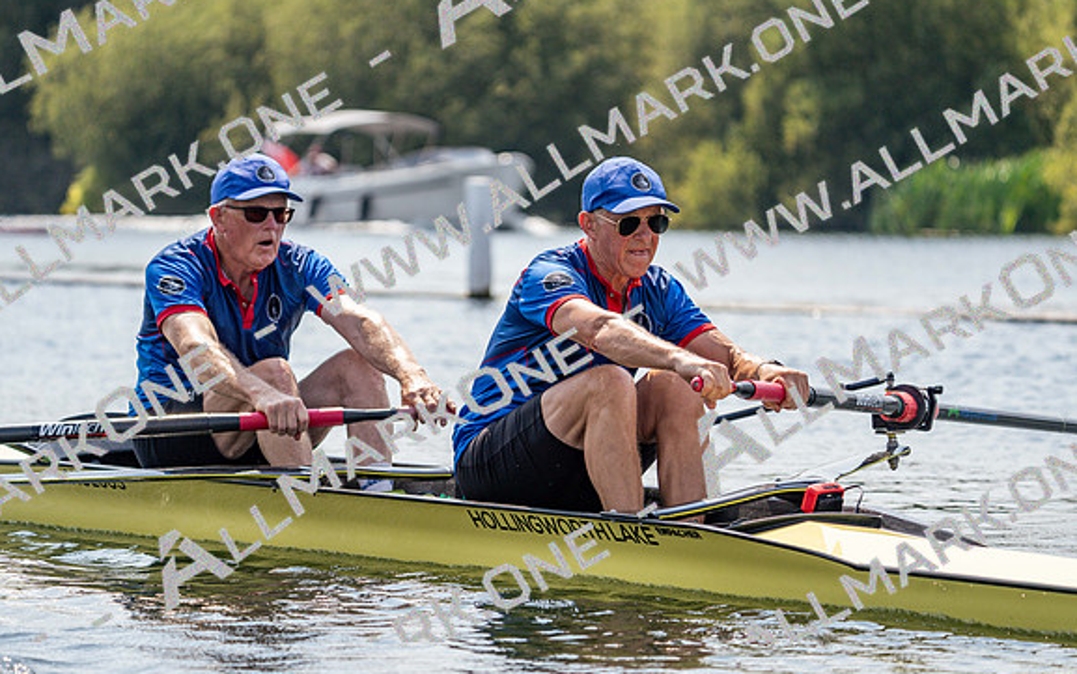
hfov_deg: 10.2
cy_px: 322
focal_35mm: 205
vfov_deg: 6.4
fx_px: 6019
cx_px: 538
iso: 200
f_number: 5.6
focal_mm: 200
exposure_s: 1/1600
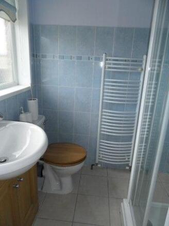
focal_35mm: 24
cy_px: 113
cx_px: 84
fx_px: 156
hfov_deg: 56.8
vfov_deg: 71.6
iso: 100
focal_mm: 3.9
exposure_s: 1/90
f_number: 3.2
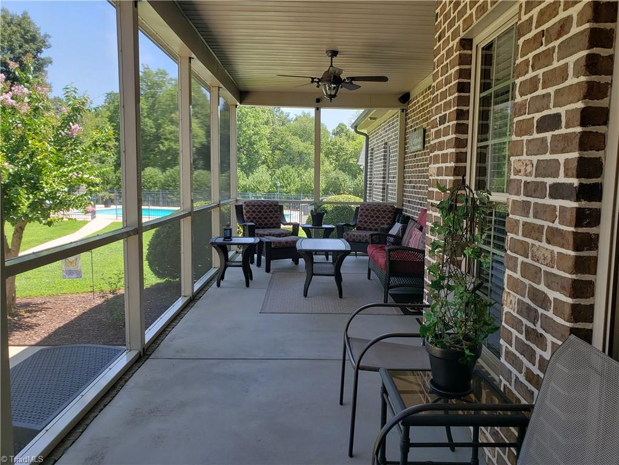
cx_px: 310
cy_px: 232
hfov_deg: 67.3
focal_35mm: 26
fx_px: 465
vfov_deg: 53.1
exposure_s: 1/165
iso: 50
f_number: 2.4
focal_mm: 4.3
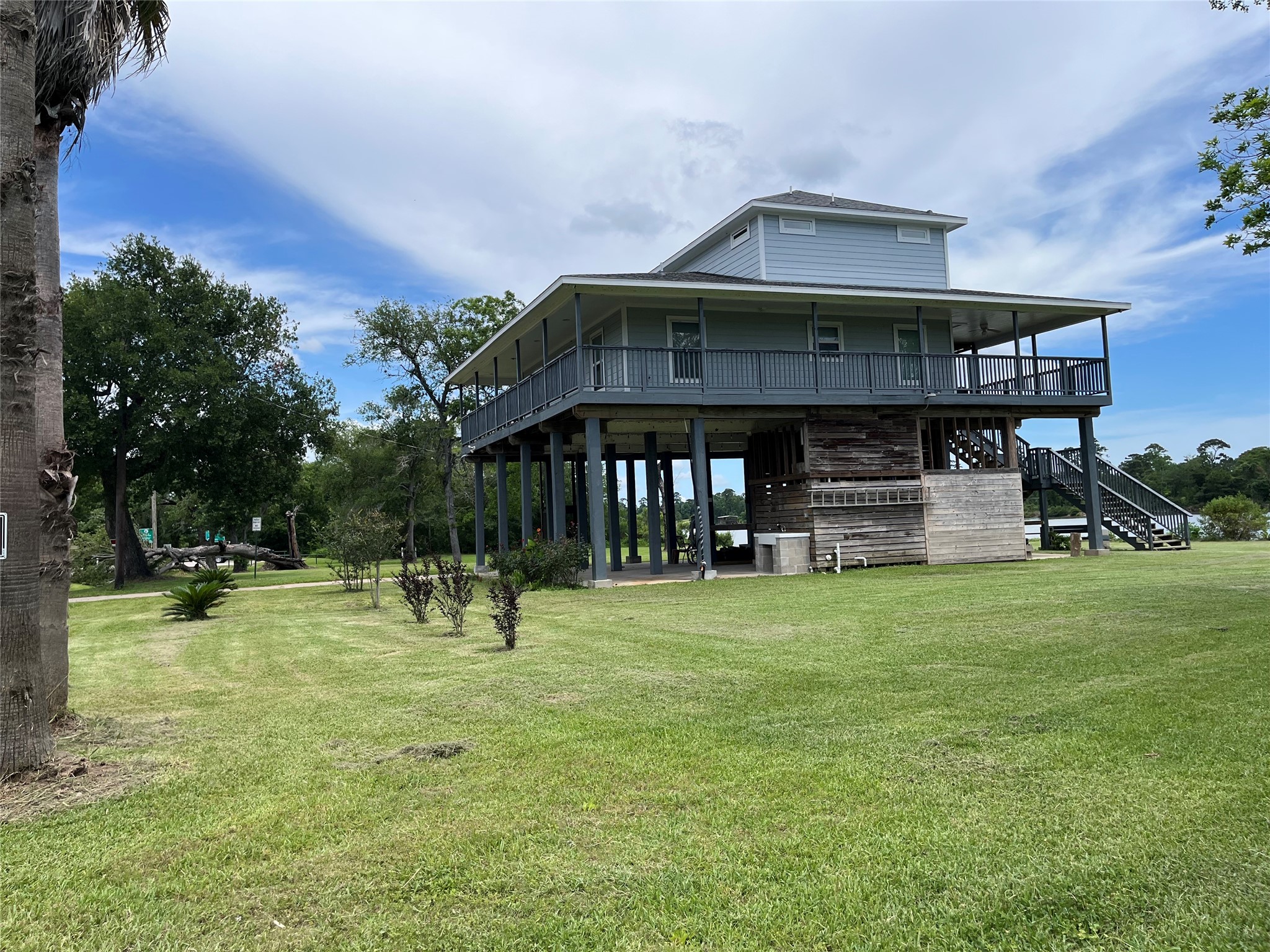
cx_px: 635
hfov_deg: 67.3
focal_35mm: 26
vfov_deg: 53.1
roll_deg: +2.8
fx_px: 954
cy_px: 476
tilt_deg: +4.0
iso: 50
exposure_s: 1/3311
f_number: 1.6
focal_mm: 5.1
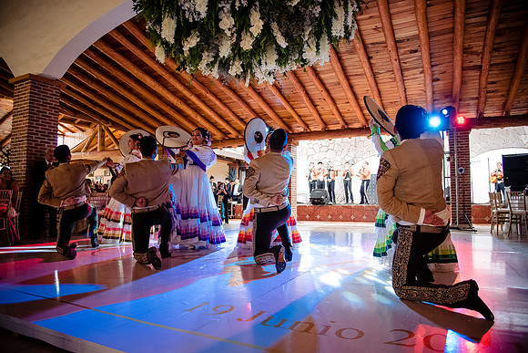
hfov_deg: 73.7
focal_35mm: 24
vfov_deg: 53.2
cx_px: 264
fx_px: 352
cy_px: 176
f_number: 4
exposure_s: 1/250
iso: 5000
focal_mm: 24
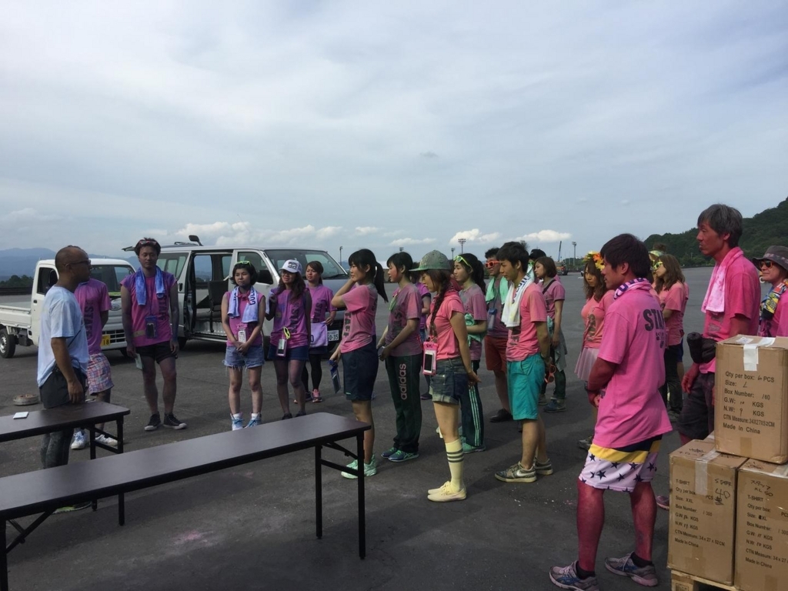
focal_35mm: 29
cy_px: 296
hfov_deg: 61.7
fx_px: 660
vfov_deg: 48.2
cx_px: 394
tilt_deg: -0.6
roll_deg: -0.9
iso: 32
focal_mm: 4.15
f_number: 2.2
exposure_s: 1/1582
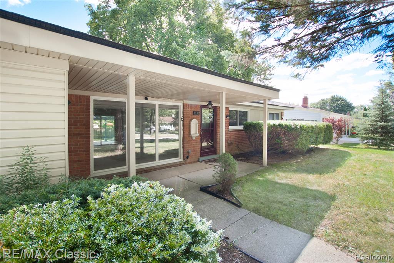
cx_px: 197
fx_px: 164
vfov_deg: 77.4
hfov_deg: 100.4
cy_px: 132
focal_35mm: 15
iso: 400
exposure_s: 1/125
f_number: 4.5
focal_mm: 10
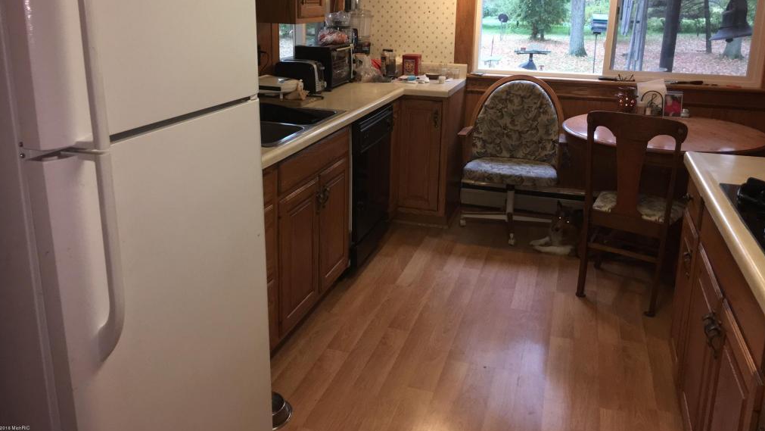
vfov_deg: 36.4
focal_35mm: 32
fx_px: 649
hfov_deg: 61.0
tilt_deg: -14.3
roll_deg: -1.2
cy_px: 156
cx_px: 381
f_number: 2.2
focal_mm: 4.15
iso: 80
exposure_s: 1/30
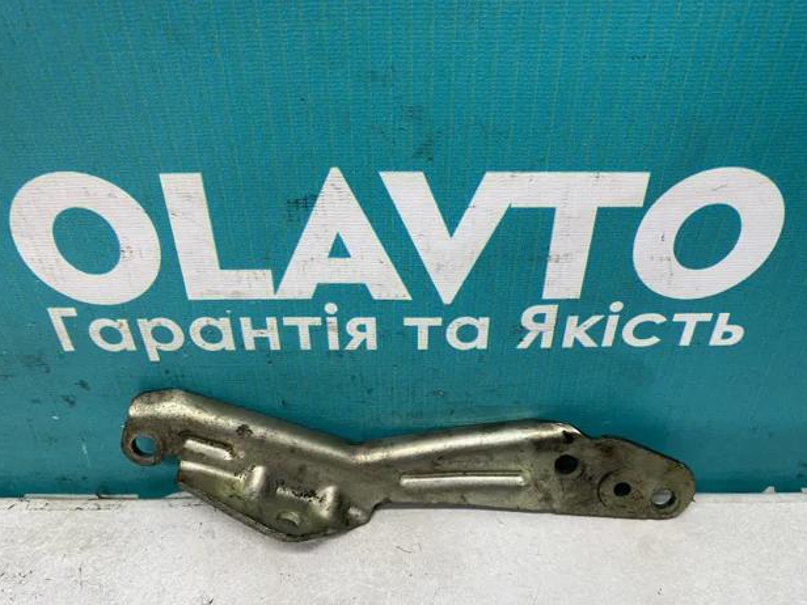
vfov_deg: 51.3
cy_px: 313
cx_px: 392
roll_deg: +1.2
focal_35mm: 27
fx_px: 629
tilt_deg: -36.4
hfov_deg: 65.3
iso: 80
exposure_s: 1/50
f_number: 1.8
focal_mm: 4.25
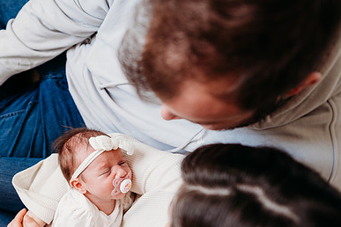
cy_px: 151
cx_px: 103
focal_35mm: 36
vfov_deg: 36.5
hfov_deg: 51.7
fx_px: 341
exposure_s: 1/250
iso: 400
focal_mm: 24
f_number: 2.5
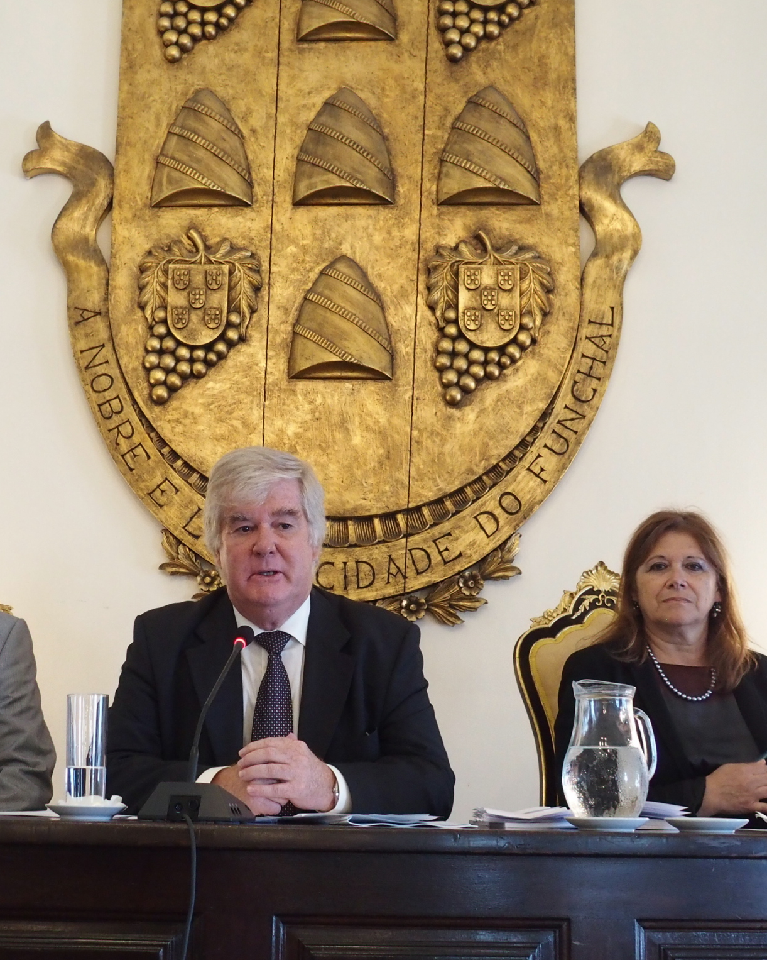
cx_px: 280
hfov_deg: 27.5
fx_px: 1561
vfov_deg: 34.2
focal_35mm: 55
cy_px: 482
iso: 800
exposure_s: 1/30
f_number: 2.8
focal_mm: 9
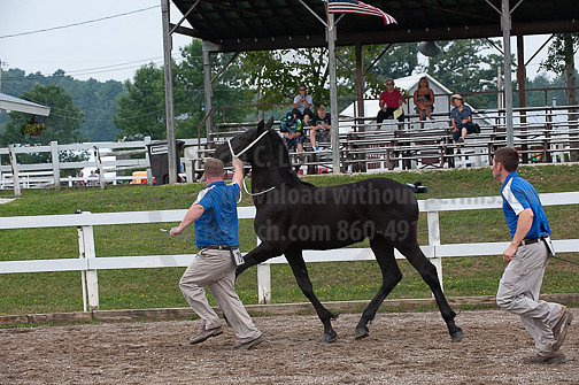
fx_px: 1928
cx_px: 290
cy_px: 192
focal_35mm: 120
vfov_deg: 11.4
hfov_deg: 17.1
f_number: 5.6
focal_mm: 120
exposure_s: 1/1250
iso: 1250
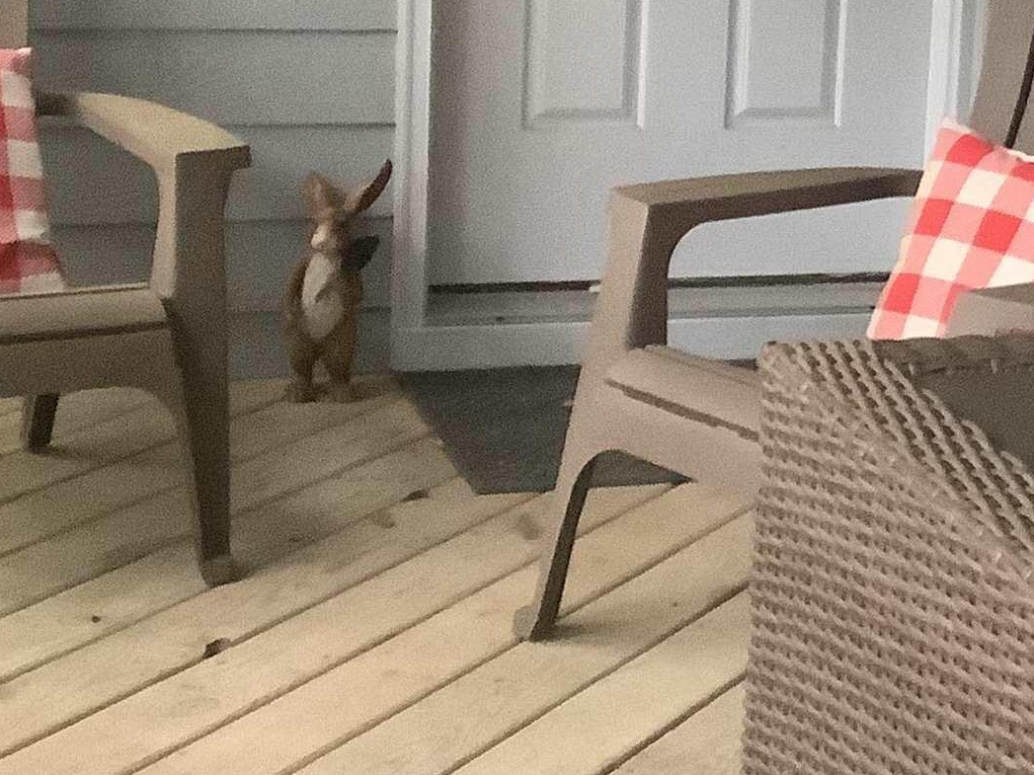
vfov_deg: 16.1
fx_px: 2718
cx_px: 865
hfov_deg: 21.2
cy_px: 122
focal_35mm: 91
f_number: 2.4
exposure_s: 1/30
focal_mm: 3.3
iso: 500
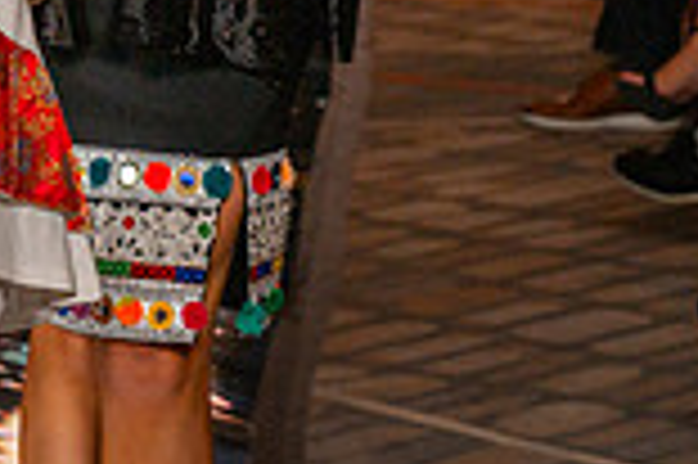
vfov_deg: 5.1
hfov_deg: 7.6
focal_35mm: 266
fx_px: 5152
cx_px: -472
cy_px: -480
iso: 400
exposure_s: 1/200
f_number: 4
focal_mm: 59
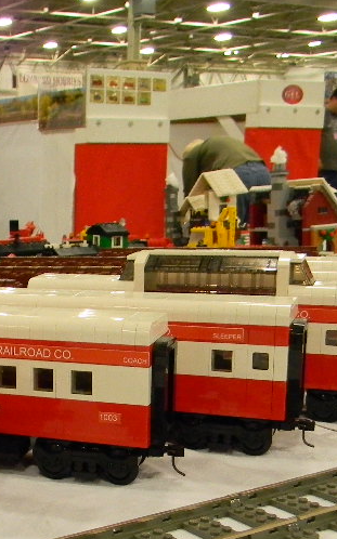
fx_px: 897
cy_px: 385
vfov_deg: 33.0
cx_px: -31
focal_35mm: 61
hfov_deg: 20.3
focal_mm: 5
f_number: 3.5
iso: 348
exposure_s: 1/30
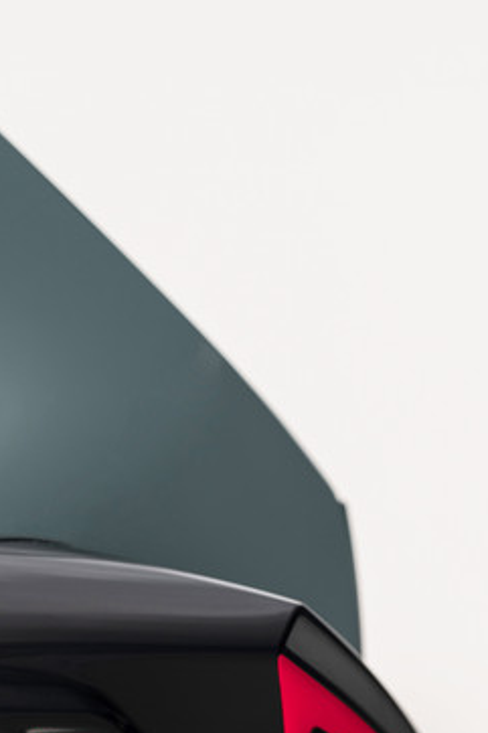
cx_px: 48
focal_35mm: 298
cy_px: 790
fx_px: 6065
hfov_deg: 4.6
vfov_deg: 6.9
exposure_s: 1/200
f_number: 5
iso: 100
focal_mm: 135
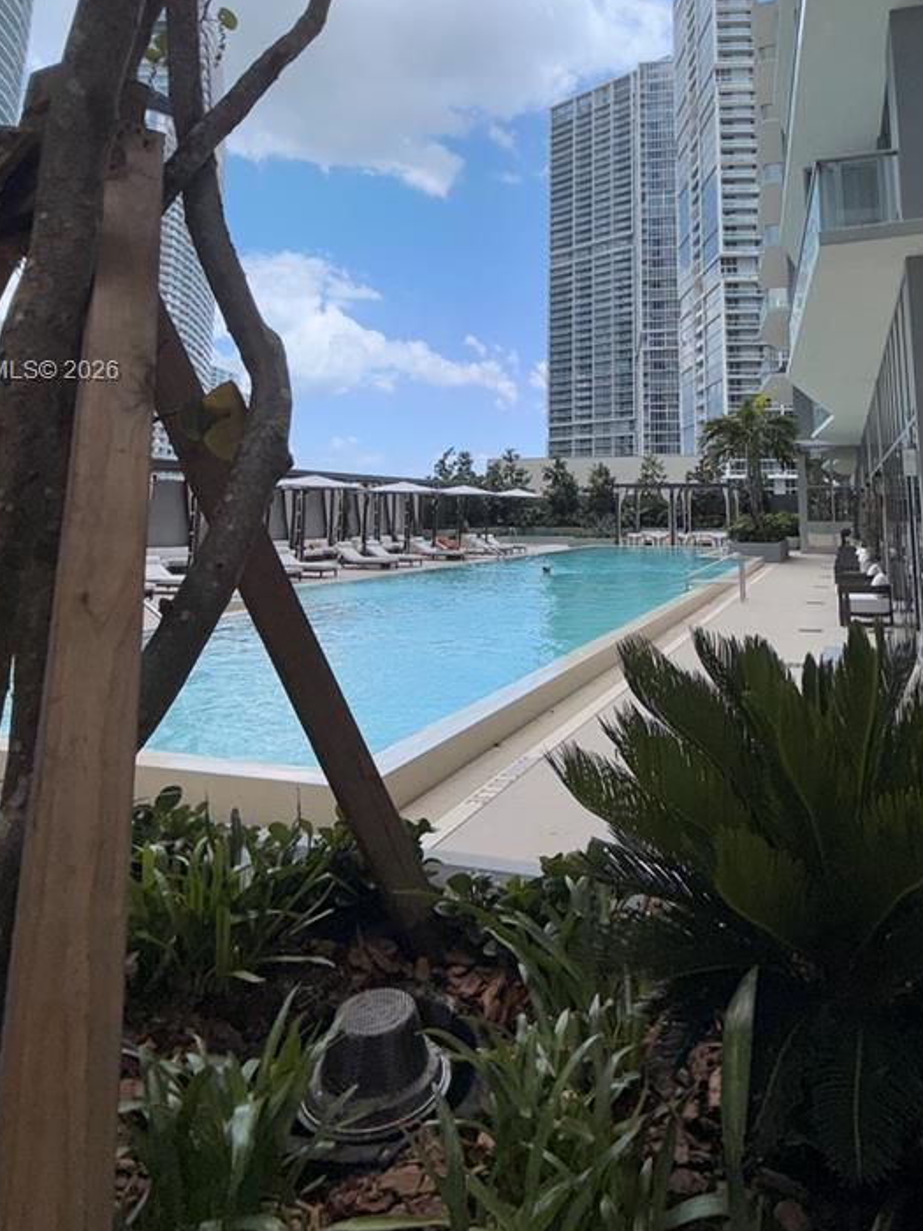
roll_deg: -0.5
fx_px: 853
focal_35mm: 24
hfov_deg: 56.0
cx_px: 585
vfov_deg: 68.8
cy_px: 373
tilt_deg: +10.7
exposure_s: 1/942
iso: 16
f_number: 2.2
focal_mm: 2.22
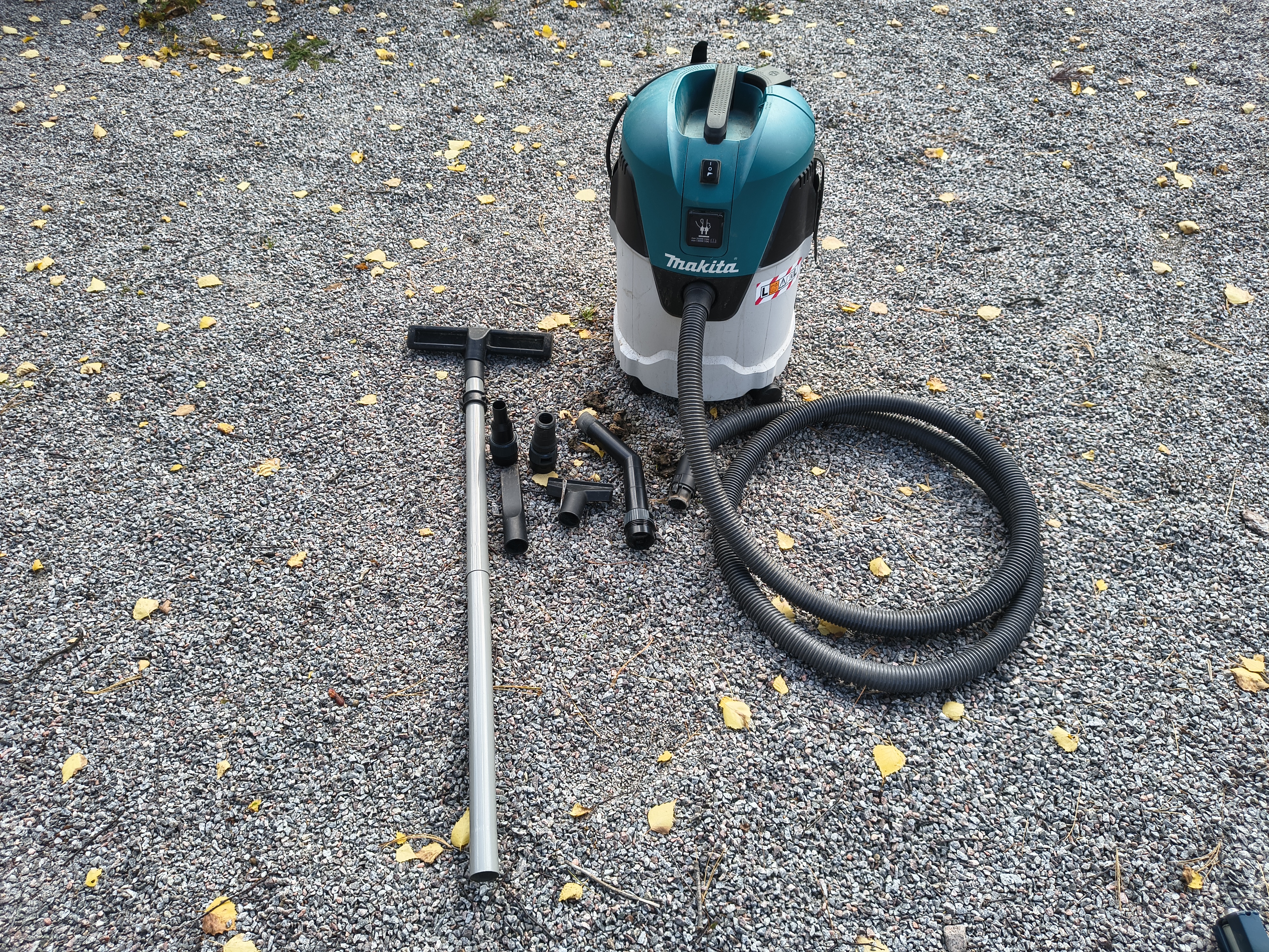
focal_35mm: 24
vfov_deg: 56.8
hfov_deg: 71.6
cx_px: 634
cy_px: 476
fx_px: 880
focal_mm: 5.56
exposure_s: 1/249
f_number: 1.8
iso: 100
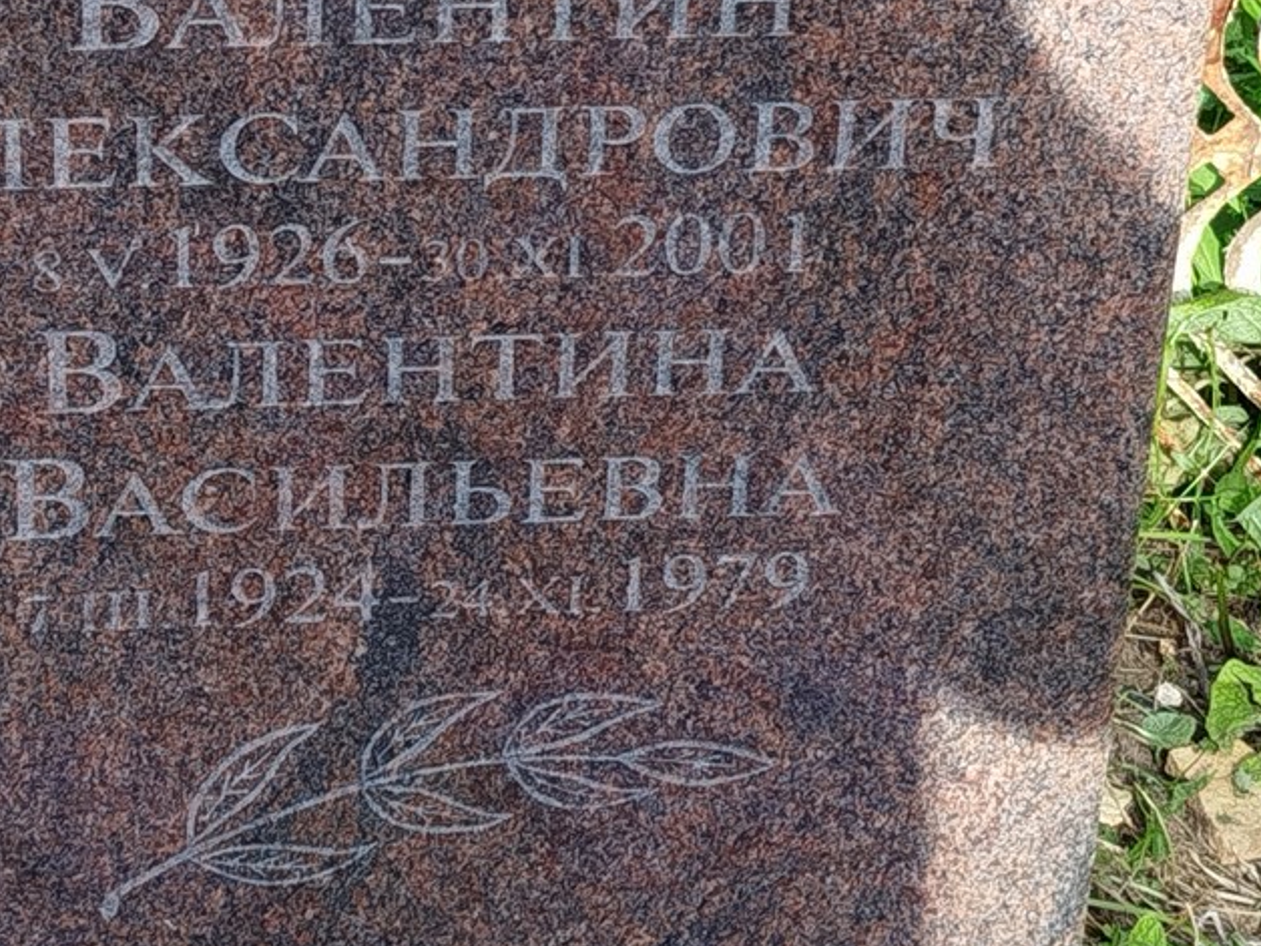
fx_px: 4007
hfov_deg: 17.8
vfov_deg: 13.3
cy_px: 34
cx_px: 414
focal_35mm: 110
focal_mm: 5.31
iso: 50
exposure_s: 1/331
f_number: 1.7
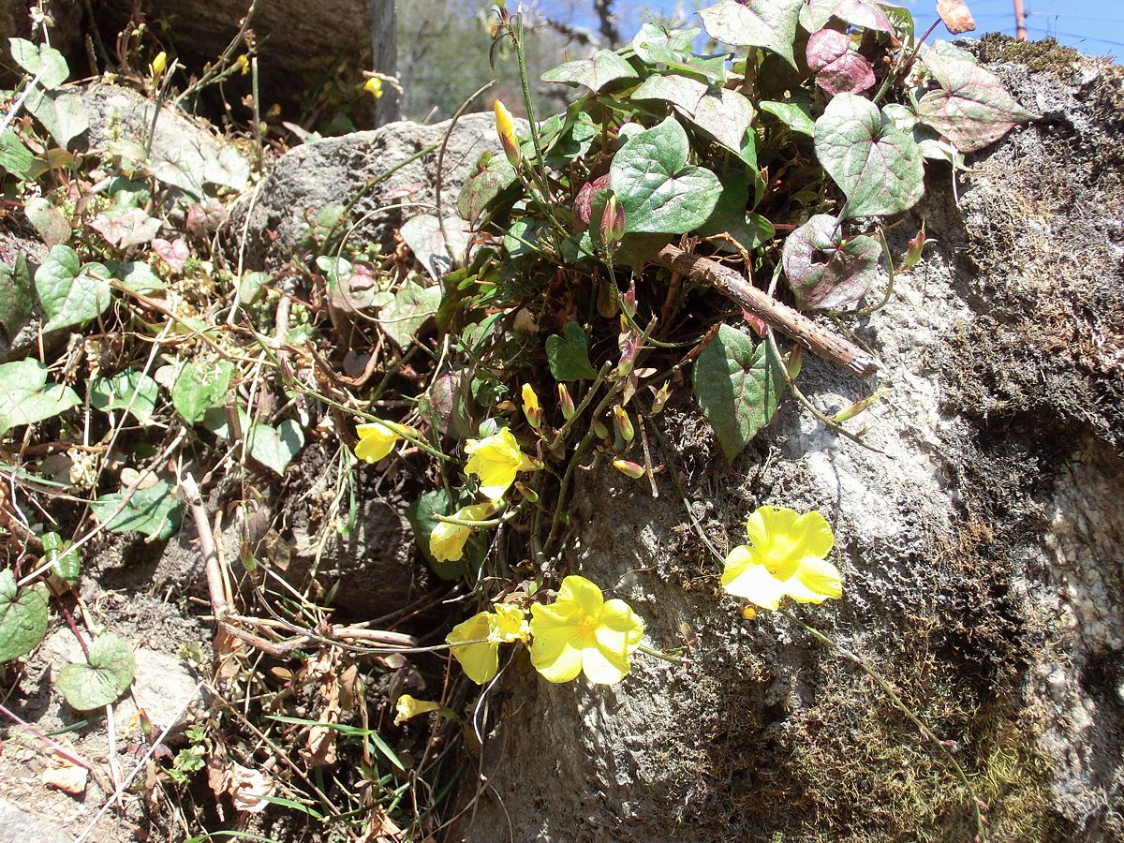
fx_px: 1429
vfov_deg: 32.9
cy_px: 422
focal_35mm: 44
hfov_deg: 42.9
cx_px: 562
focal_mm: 7.87
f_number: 4.2
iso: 100
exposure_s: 1/320
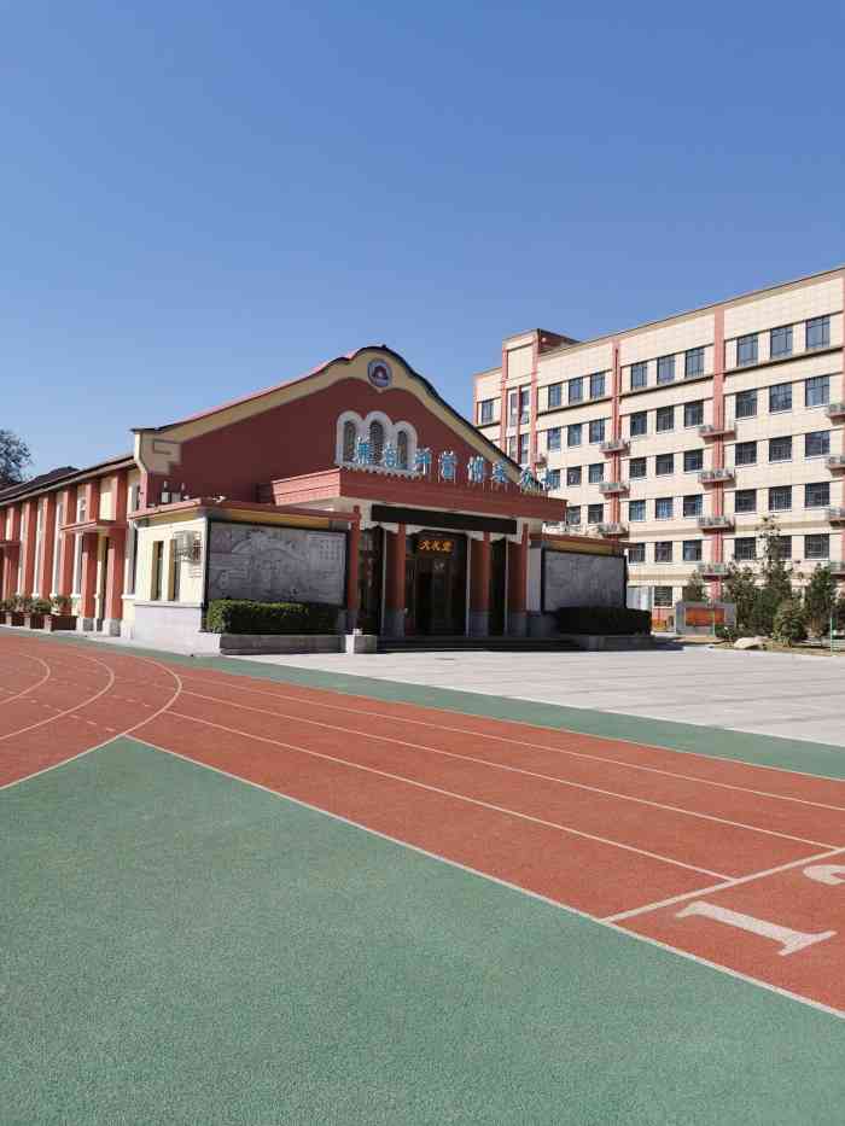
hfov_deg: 51.4
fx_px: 879
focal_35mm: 27
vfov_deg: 65.3
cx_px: 422
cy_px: 563
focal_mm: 5.56
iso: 50
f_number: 1.6
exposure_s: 1/10000
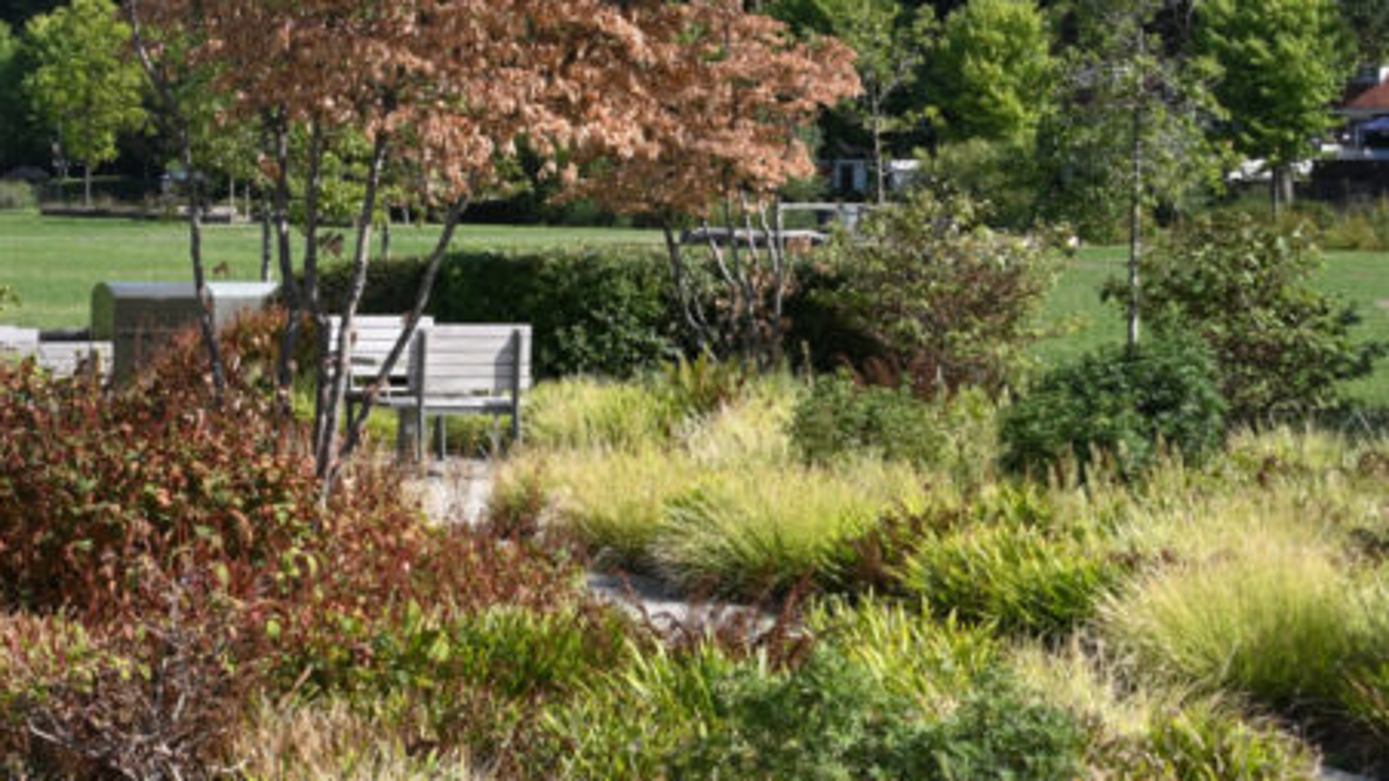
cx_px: 317
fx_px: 3844
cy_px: 65
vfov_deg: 11.5
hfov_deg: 20.3
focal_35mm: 104
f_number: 7.1
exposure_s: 1/400
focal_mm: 25
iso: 100
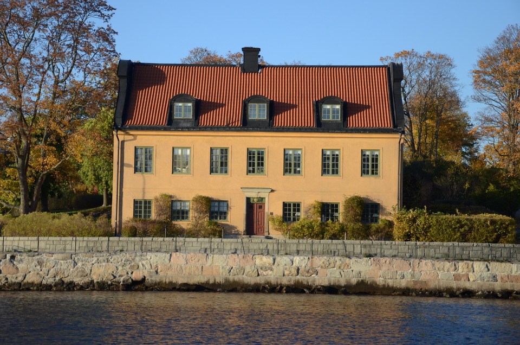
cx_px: 260
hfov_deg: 26.0
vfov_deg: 17.4
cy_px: 172
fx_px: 1124
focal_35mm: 78
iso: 800
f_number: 5
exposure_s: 1/2500
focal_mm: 52
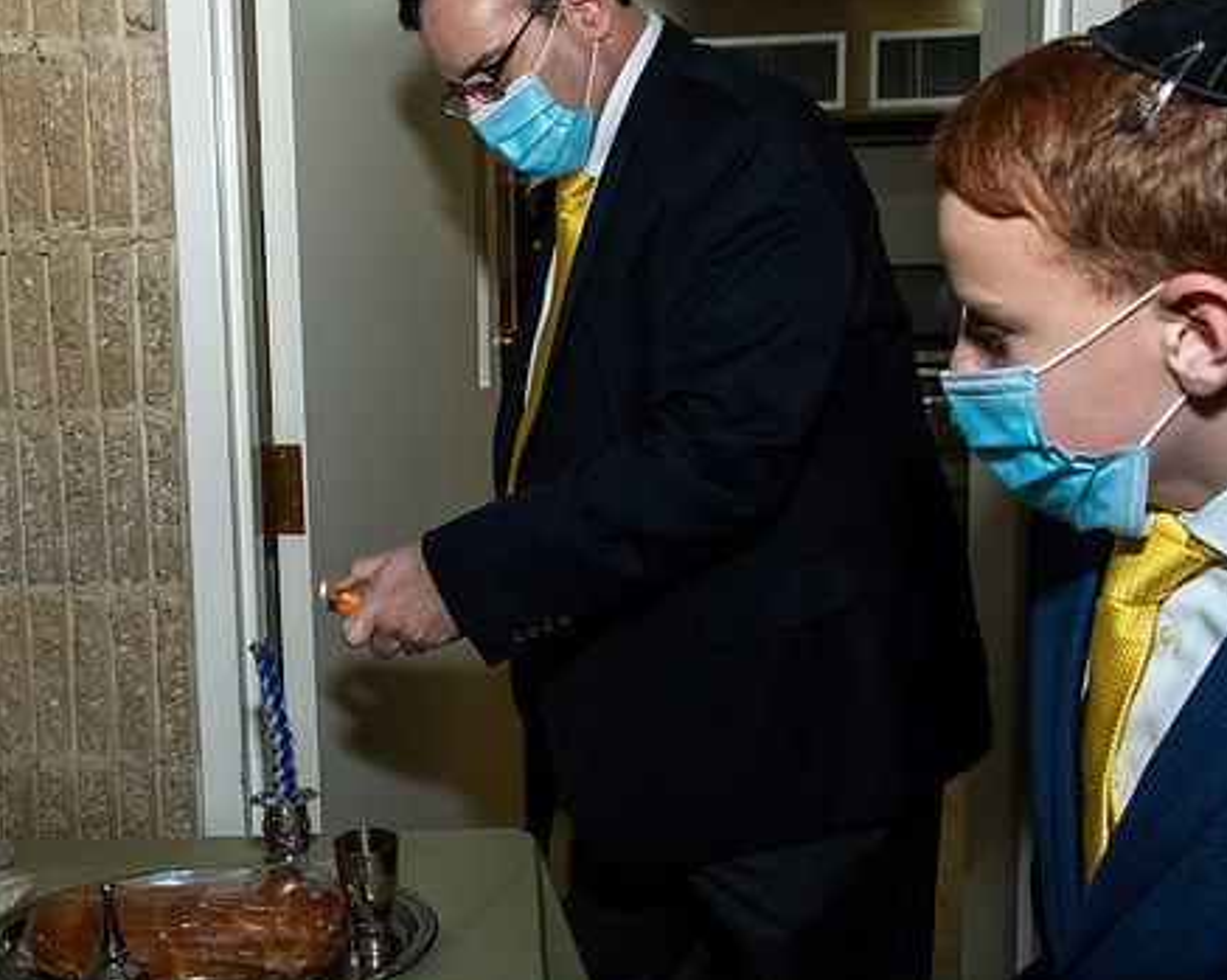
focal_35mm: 40
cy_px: 478
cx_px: 423
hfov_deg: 45.2
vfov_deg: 37.3
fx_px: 1452
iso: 500
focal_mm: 17
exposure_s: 1/250
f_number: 5.6
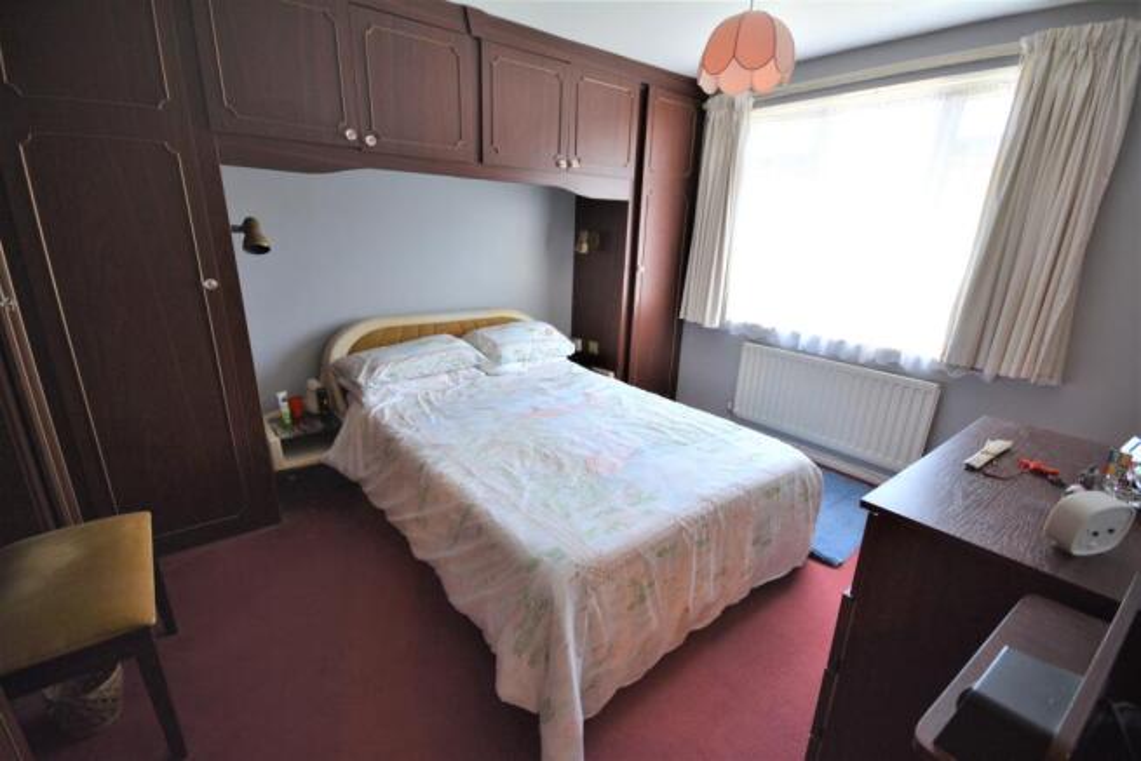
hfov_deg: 100.4
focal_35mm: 15
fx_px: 475
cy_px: 380
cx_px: 570
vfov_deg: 77.4
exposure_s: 1/60
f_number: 4
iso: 400
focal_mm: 10
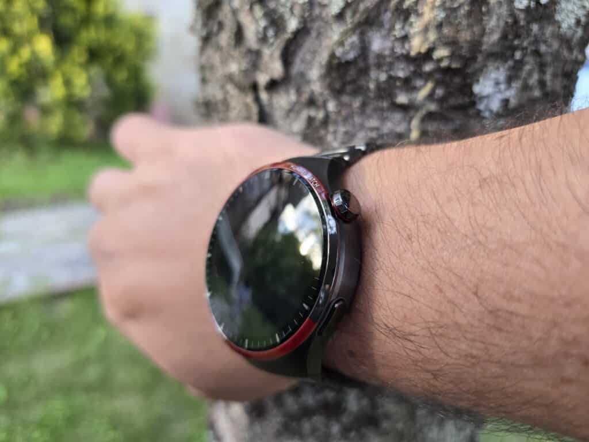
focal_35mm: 23
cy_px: 221
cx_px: 294
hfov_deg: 73.9
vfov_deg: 58.9
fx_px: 391
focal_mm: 6.3
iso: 125
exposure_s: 1/180
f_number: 1.7
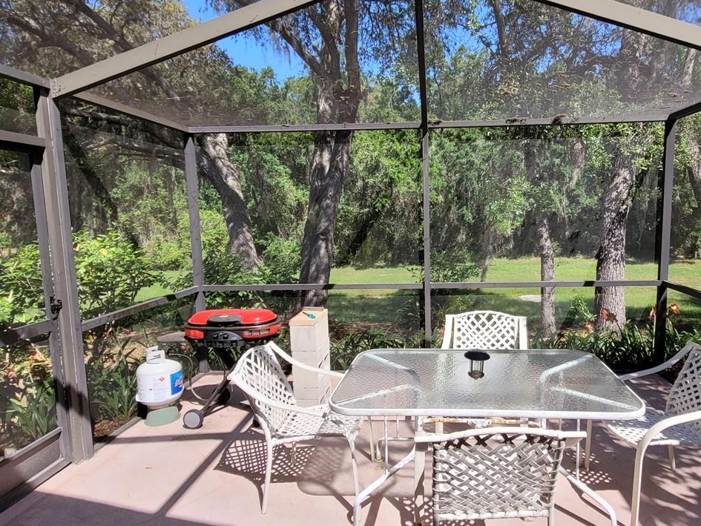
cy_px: 266
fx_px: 446
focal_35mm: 22
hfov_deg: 75.4
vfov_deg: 61.1
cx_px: 426
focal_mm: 1.74
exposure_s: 1/585
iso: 40
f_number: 2.2
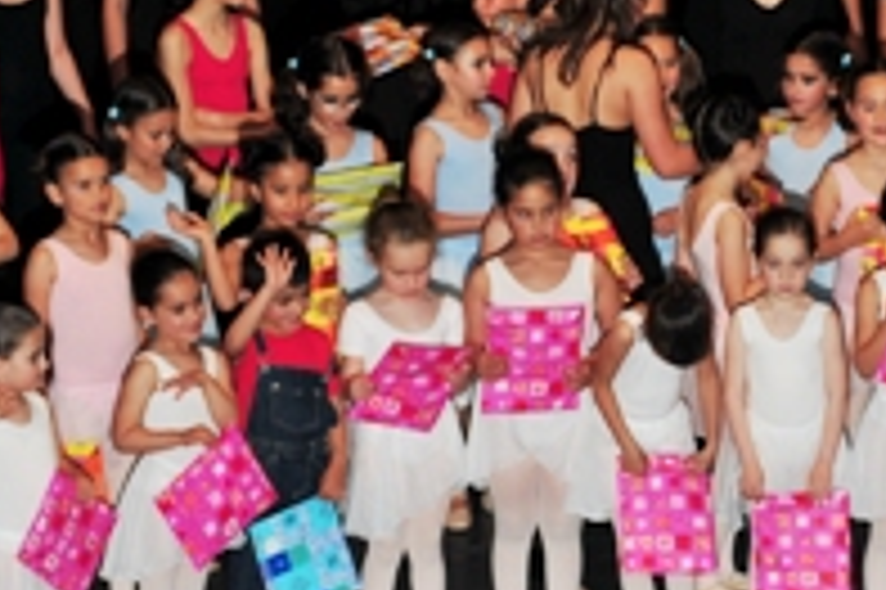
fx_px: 5902
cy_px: 227
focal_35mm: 240
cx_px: 666
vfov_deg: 5.7
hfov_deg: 8.6
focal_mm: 70
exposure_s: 1/250
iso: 250
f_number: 3.5
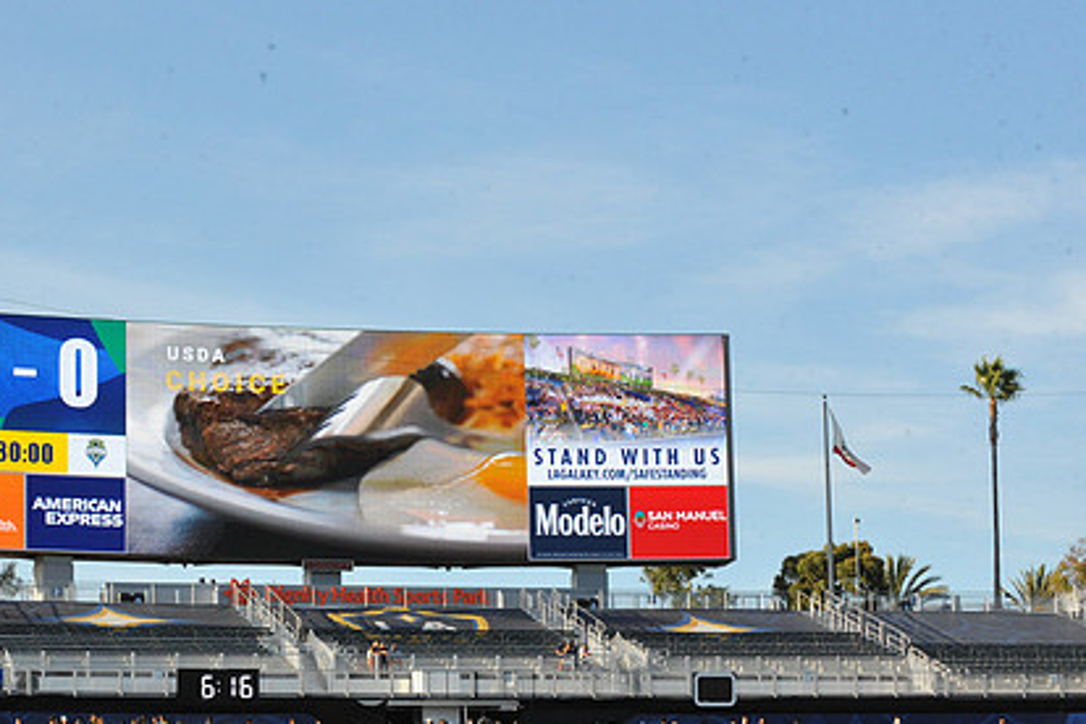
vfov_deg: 12.2
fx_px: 3378
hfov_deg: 18.2
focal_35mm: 112
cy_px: 412
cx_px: 328
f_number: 14
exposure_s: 1/800
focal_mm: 80
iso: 1600
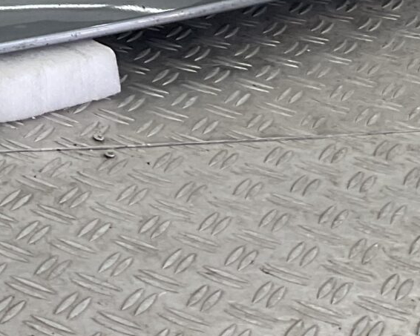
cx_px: -263
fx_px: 1591
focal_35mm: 128
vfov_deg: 10.9
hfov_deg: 13.8
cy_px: -360
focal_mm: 3
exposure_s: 1/108
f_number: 1.8
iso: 16
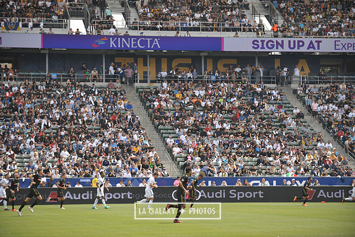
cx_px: 178
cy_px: 118
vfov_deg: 10.1
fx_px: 1330
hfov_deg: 15.2
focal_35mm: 135
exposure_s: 1/2500
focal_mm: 135
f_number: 3.5
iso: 320
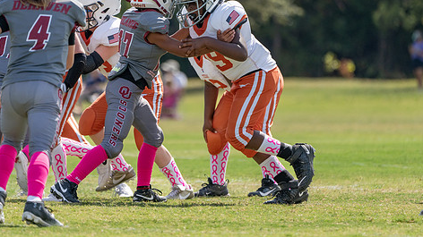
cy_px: 69
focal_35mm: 552
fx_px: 6189
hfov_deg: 3.9
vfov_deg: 2.2
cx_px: 172
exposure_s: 1/2500
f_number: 5.6
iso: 500
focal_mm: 400
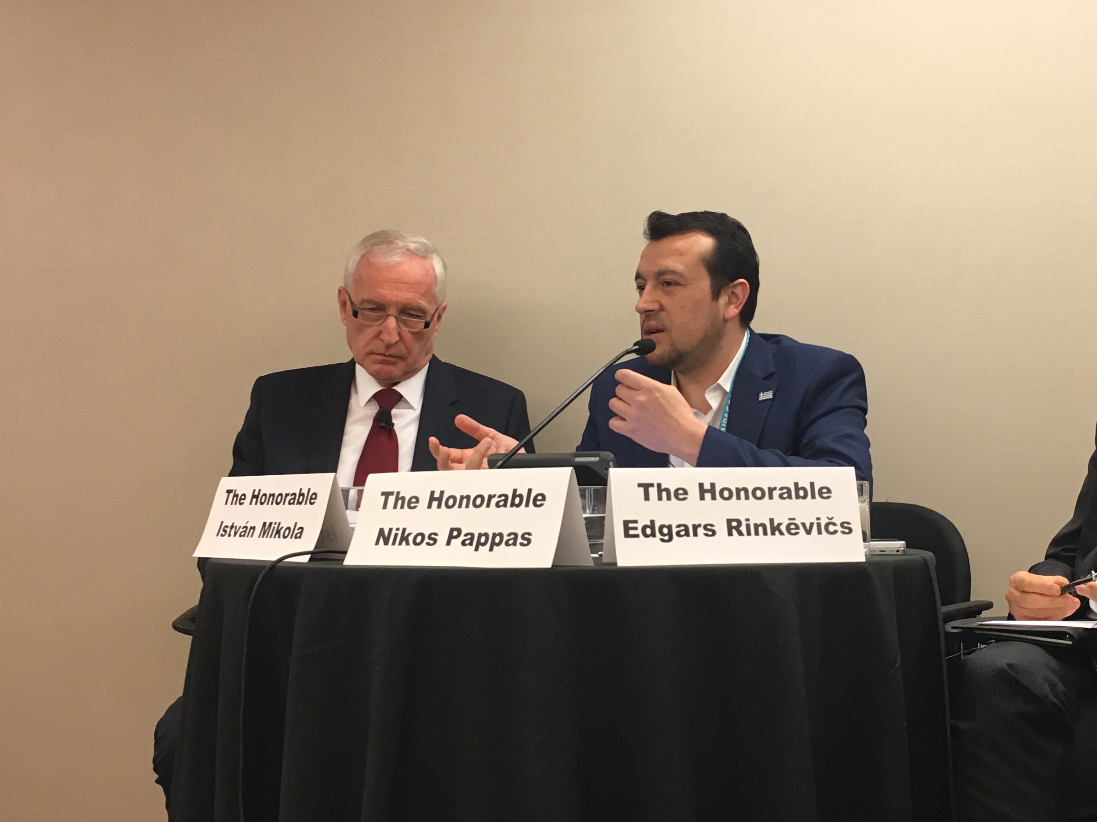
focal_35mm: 46
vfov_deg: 31.5
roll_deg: +1.1
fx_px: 1458
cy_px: 439
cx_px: 727
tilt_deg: +2.4
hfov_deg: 40.8
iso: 64
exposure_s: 1/30
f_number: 2.2
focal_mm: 4.15
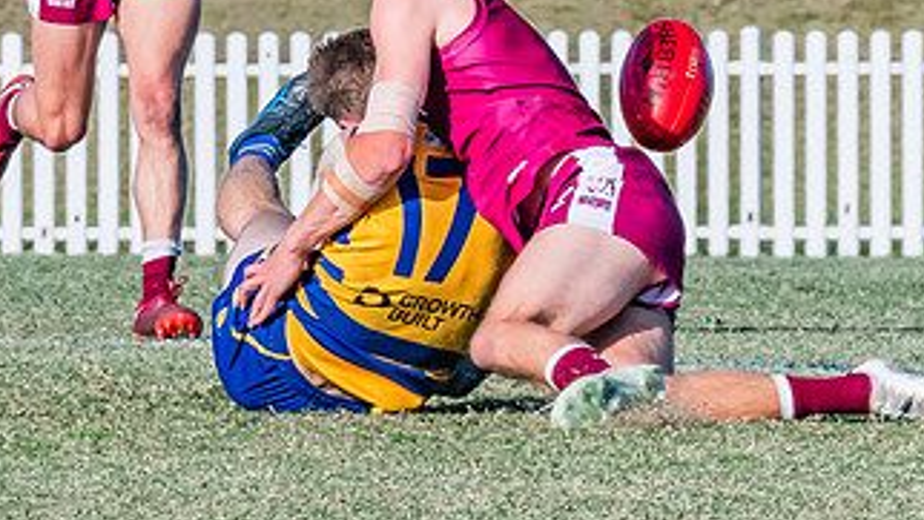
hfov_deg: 1.5
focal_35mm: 1434
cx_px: 539
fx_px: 35128
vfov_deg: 0.8
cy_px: -48
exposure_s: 1/640
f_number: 16
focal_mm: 310
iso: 800
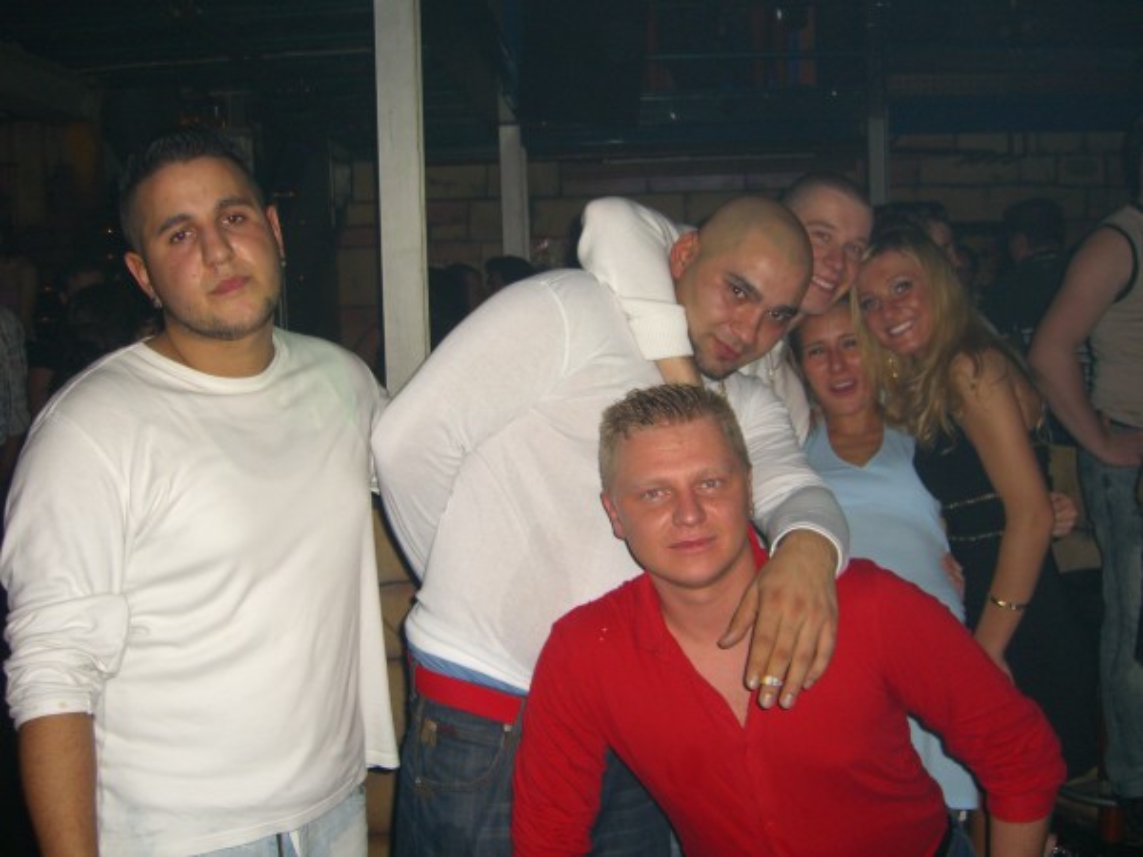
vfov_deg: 37.7
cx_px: 572
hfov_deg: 49.0
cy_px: 428
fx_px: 1255
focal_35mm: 38
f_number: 2.8
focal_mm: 7.9
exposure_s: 1/60
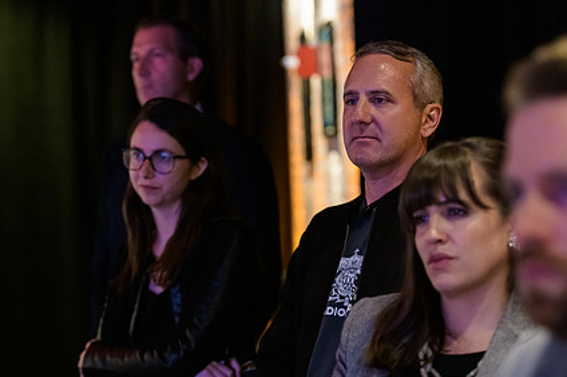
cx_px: 289
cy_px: 197
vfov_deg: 10.9
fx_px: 1983
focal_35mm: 126
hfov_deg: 16.3
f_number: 3.2
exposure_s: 1/60
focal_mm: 92
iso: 3200
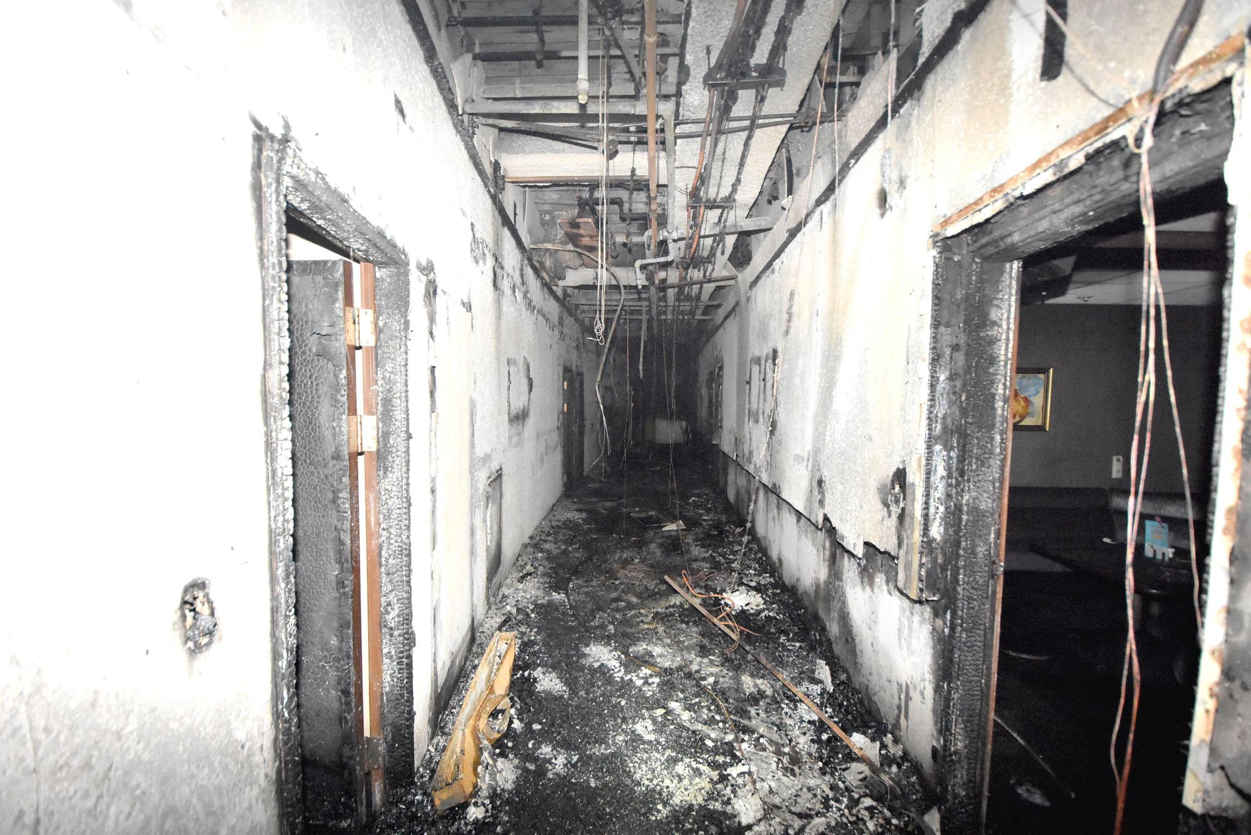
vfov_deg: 77.4
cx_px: 626
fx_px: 521
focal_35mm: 15
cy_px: 418
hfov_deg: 100.4
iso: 6400
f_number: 4
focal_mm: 10
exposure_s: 1/60
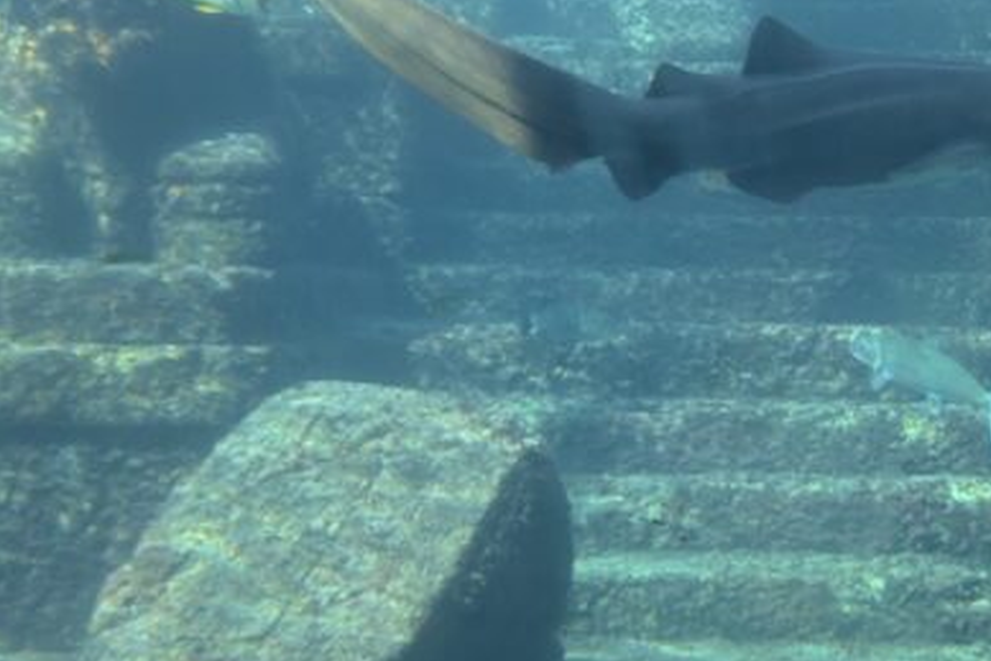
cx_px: 853
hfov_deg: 29.5
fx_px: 1817
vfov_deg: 20.5
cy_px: 200
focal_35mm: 66
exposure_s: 1/158
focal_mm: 6.9
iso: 65
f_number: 1.68
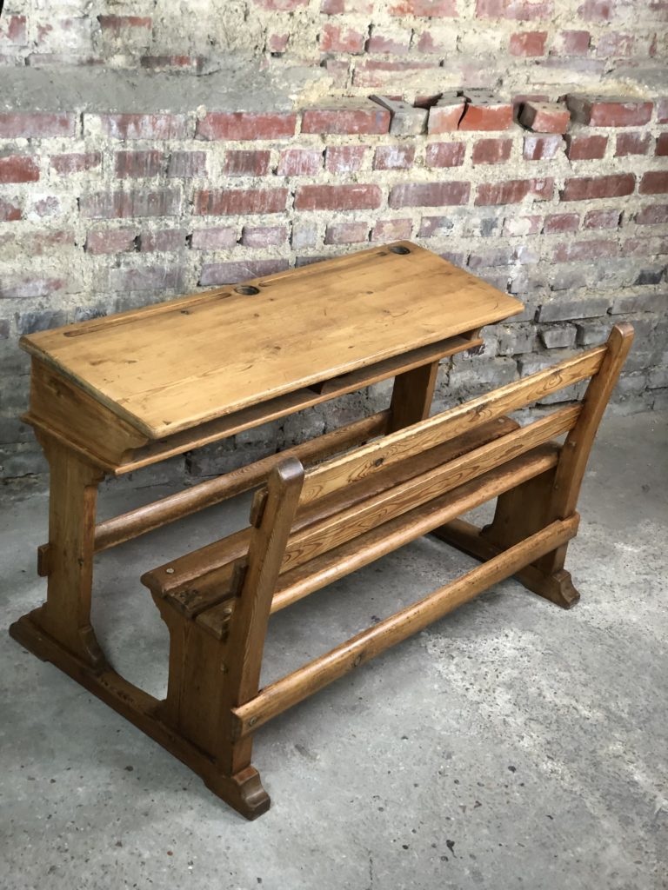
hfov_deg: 28.0
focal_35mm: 52
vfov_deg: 36.8
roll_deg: -7.9
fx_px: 1338
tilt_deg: -27.0
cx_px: 334
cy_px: 445
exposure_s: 1/33
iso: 125
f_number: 2.4
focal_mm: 6
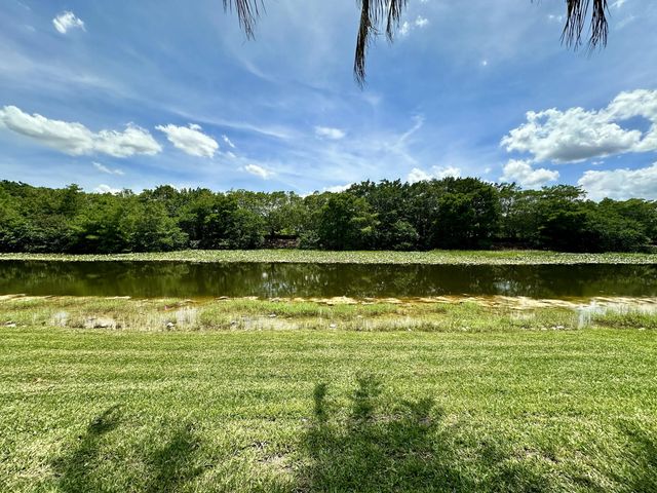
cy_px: 246
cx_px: 328
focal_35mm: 14
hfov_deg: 102.1
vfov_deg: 85.7
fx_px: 266
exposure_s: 1/2174
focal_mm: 2.22
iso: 40
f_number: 2.2
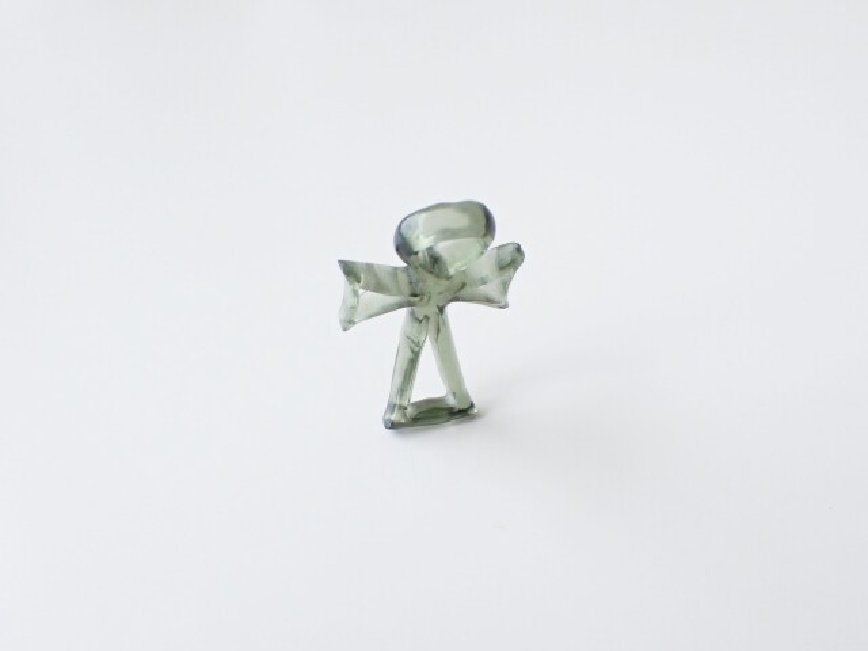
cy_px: 326
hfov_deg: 60.0
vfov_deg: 46.8
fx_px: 752
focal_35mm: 30
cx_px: 434
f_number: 3.2
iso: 320
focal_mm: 5.4
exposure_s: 1/125
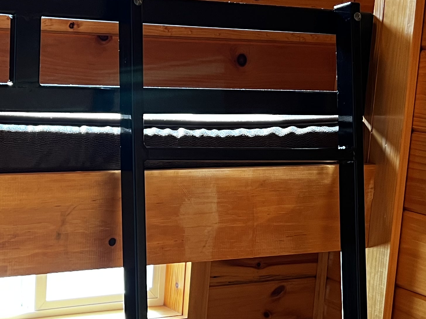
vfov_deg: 20.4
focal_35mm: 72
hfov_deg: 26.3
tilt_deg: -11.3
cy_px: 190
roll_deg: -3.1
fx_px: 886
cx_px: 61
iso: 125
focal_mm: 5.7
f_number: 1.5
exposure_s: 1/60
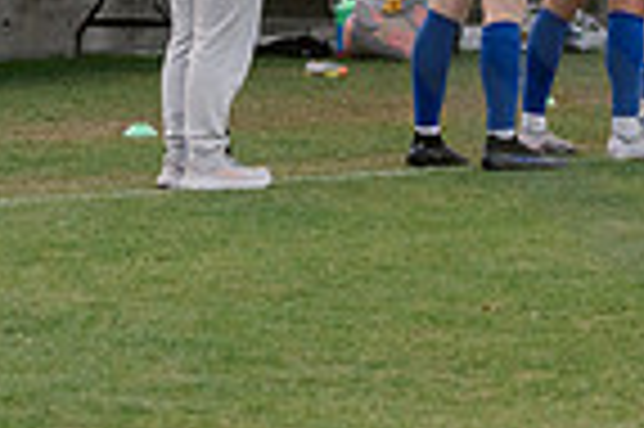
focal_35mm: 373
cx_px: 1067
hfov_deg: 5.5
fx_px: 6665
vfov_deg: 3.6
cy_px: -394
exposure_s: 1/800
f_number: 5.6
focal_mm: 92
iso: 1250
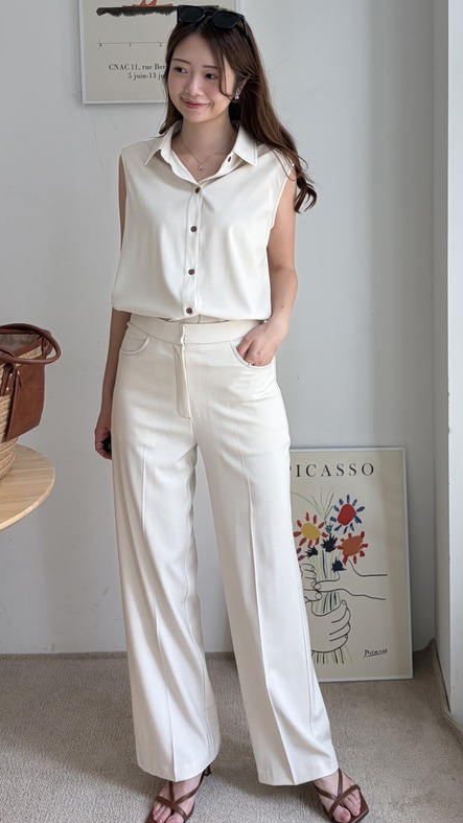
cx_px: 255
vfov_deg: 55.2
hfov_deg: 32.8
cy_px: 388
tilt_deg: -7.8
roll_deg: +0.4
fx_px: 785
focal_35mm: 36
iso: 50
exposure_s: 1/180
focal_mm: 5.96
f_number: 1.6
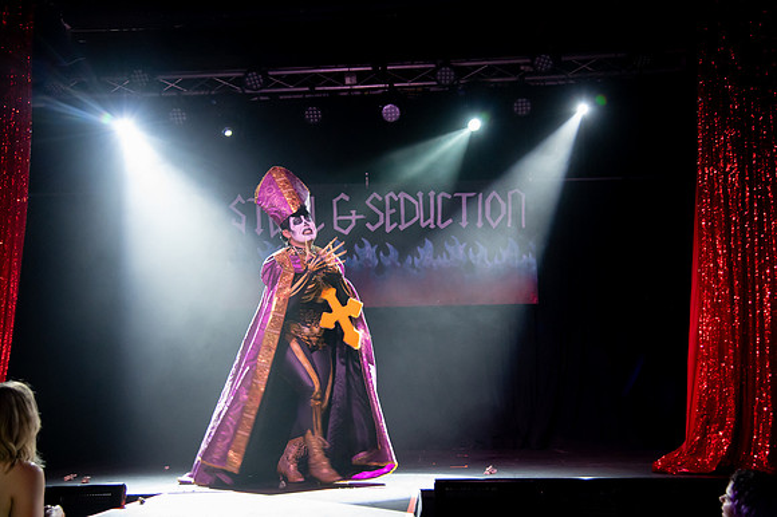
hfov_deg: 44.5
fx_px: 949
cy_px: 258
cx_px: 388
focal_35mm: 44
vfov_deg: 30.5
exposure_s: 1/80
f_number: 4
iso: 6400
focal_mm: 44
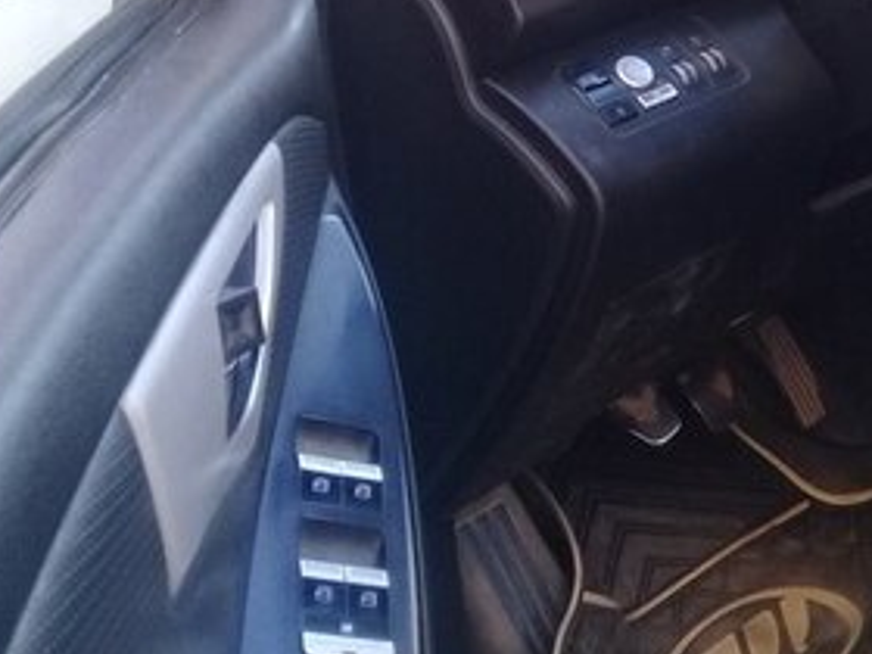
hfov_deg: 25.6
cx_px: 832
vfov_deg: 19.2
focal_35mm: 73
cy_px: -89
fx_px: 1839
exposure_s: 1/50
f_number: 2.2
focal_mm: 3.3
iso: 64
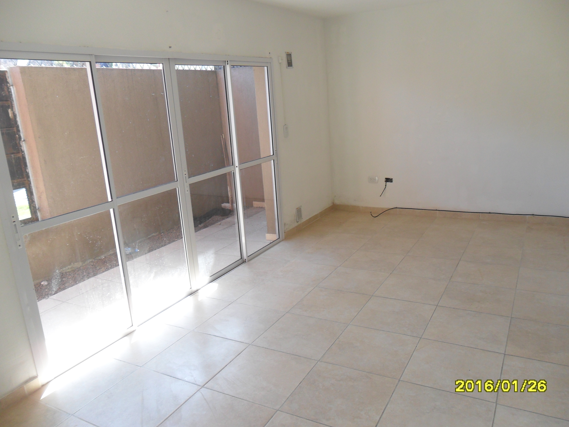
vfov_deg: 51.4
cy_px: 214
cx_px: 284
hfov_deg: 65.3
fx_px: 444
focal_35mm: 27
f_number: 3.5
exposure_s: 1/60
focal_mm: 4.9
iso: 100
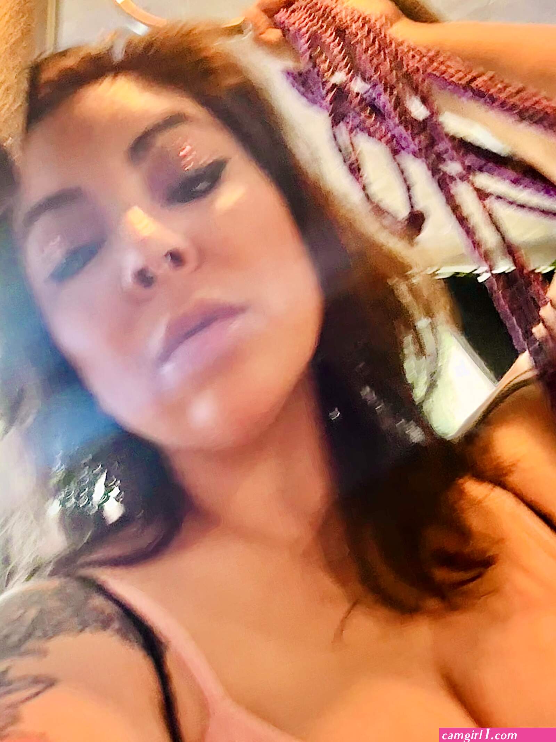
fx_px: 643
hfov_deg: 46.8
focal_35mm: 30
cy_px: 371
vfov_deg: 60.0
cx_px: 278
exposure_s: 1/15
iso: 800
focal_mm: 2.69
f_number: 1.9
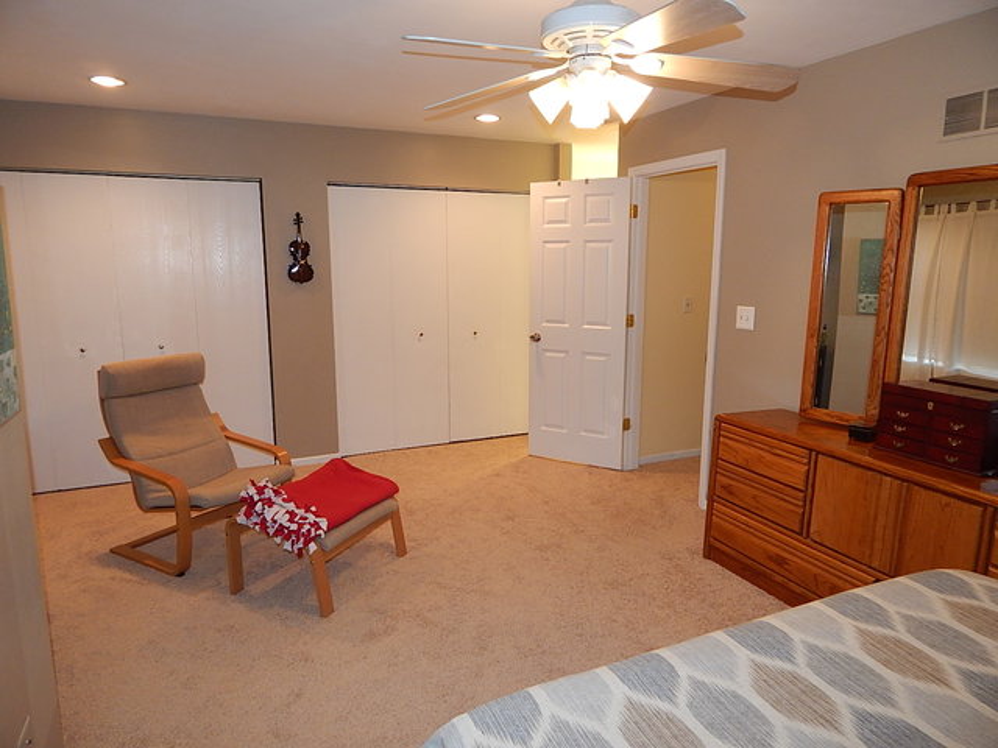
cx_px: 499
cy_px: 374
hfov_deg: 76.4
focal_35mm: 22
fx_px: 634
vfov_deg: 61.1
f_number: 3
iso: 200
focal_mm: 4
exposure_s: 1/30
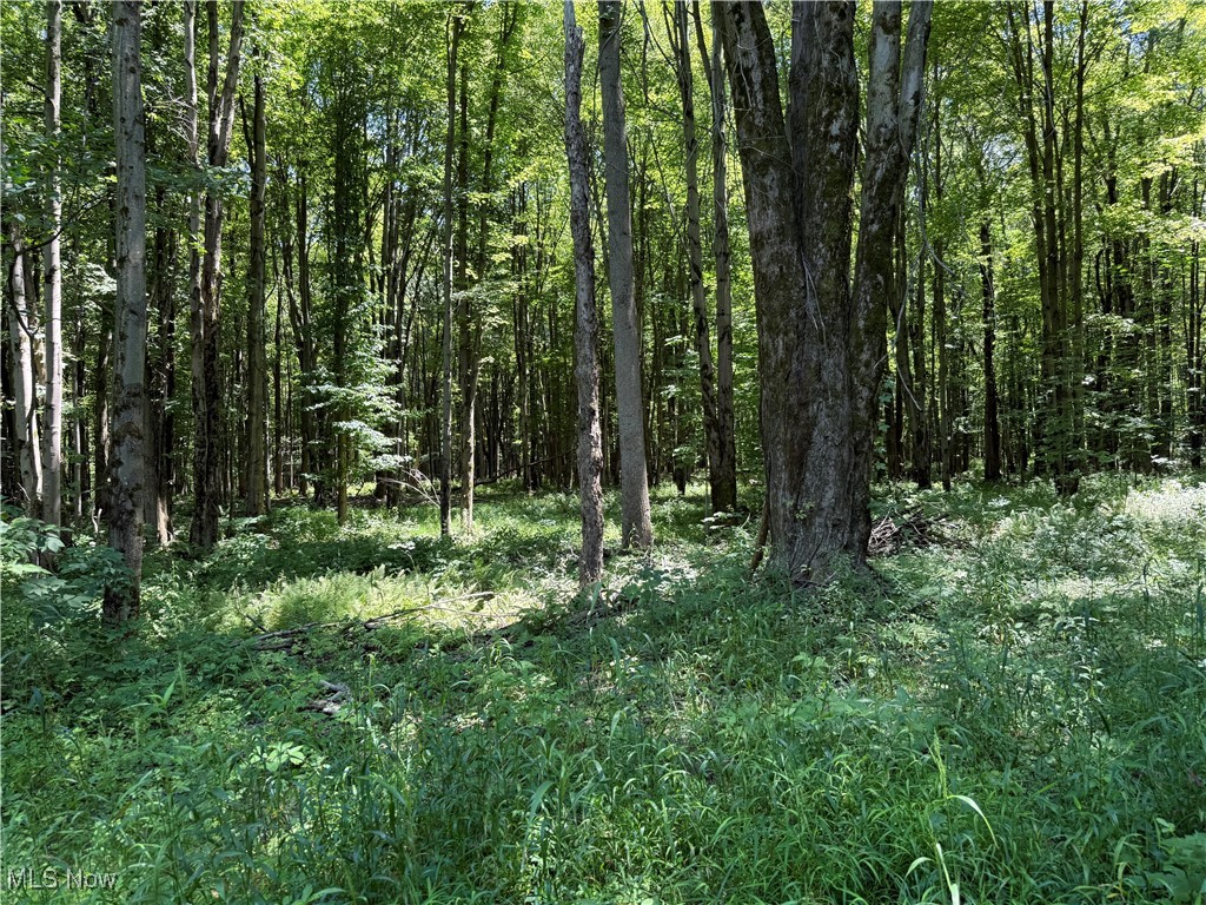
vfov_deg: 56.8
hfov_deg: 71.6
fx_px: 836
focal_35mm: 24
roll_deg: +1.5
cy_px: 452
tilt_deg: +2.1
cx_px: 603
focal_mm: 6.76
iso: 80
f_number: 1.78
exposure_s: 1/166
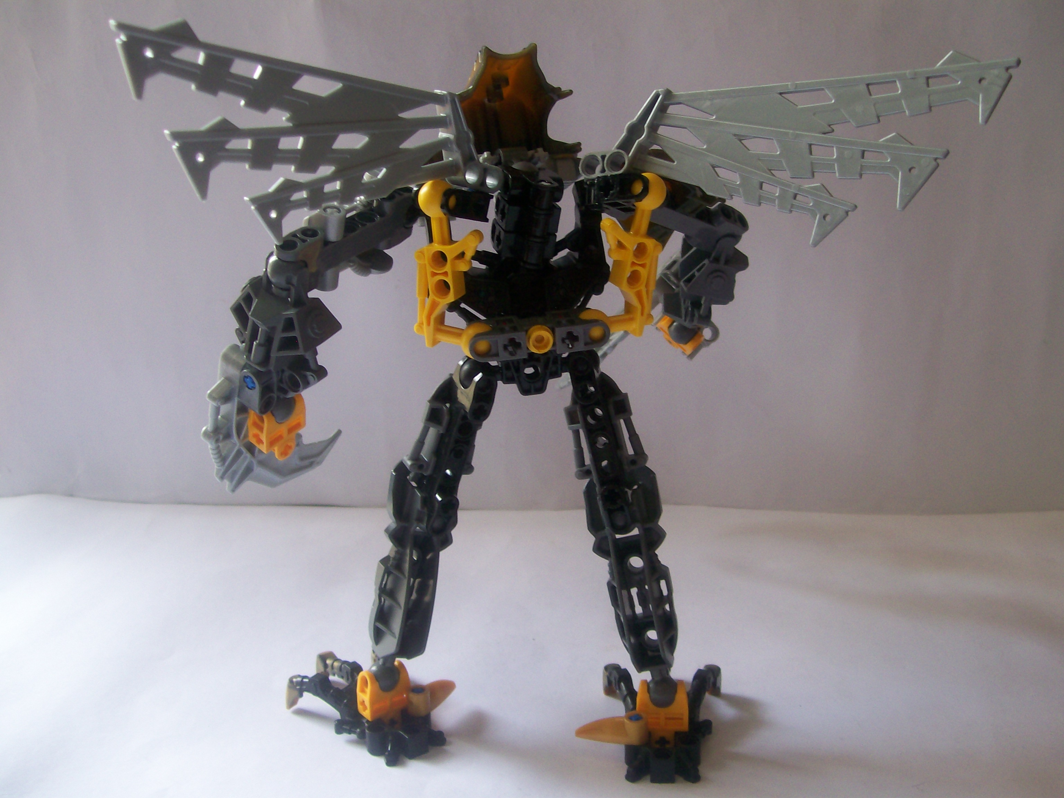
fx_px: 1107
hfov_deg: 51.4
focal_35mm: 36
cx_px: 532
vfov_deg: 39.7
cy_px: 399
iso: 80
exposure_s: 1/88.7
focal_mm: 6
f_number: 2.7
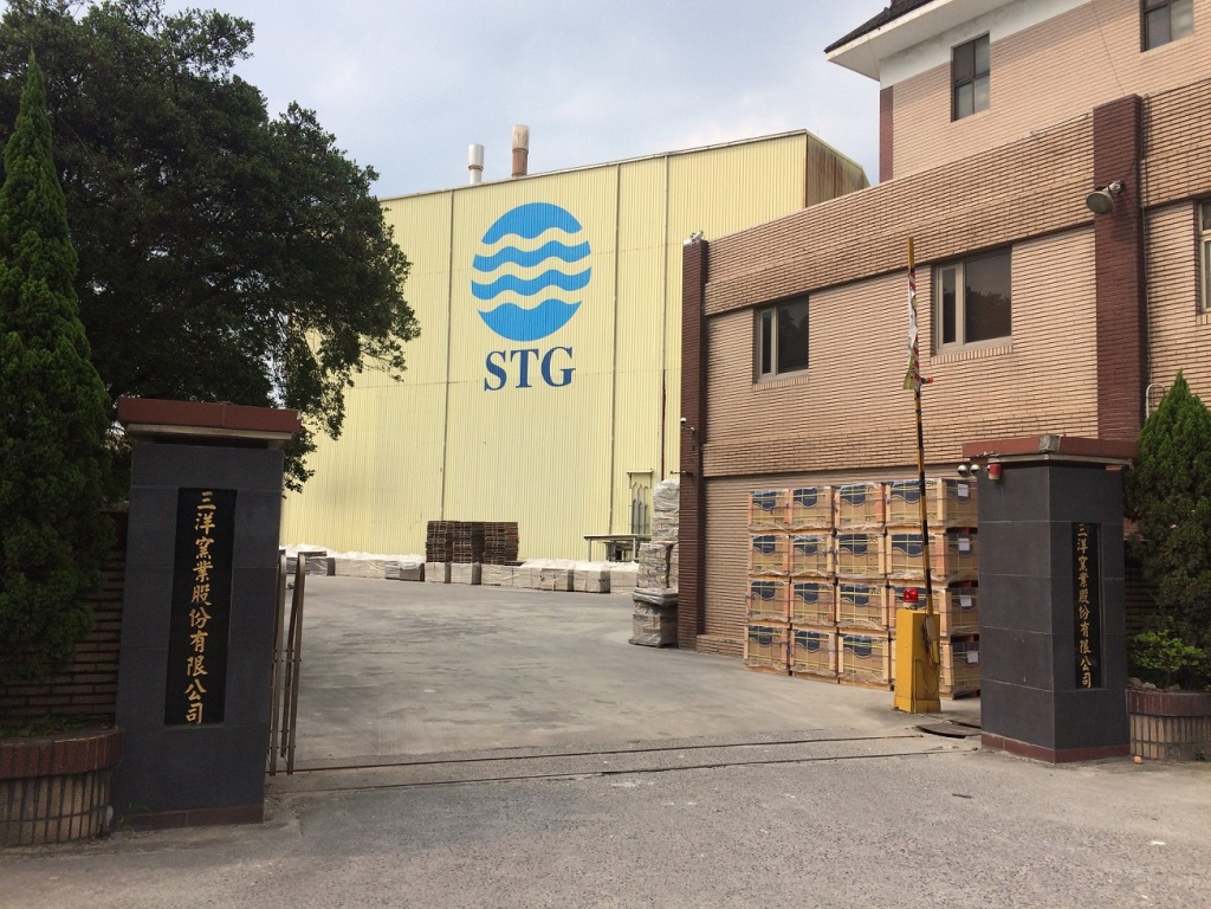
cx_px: 606
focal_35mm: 29
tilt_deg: +5.1
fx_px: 1015
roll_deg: -1.5
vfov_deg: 48.2
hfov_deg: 61.7
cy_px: 454
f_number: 2.2
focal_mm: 4.15
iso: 32
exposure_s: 1/1953
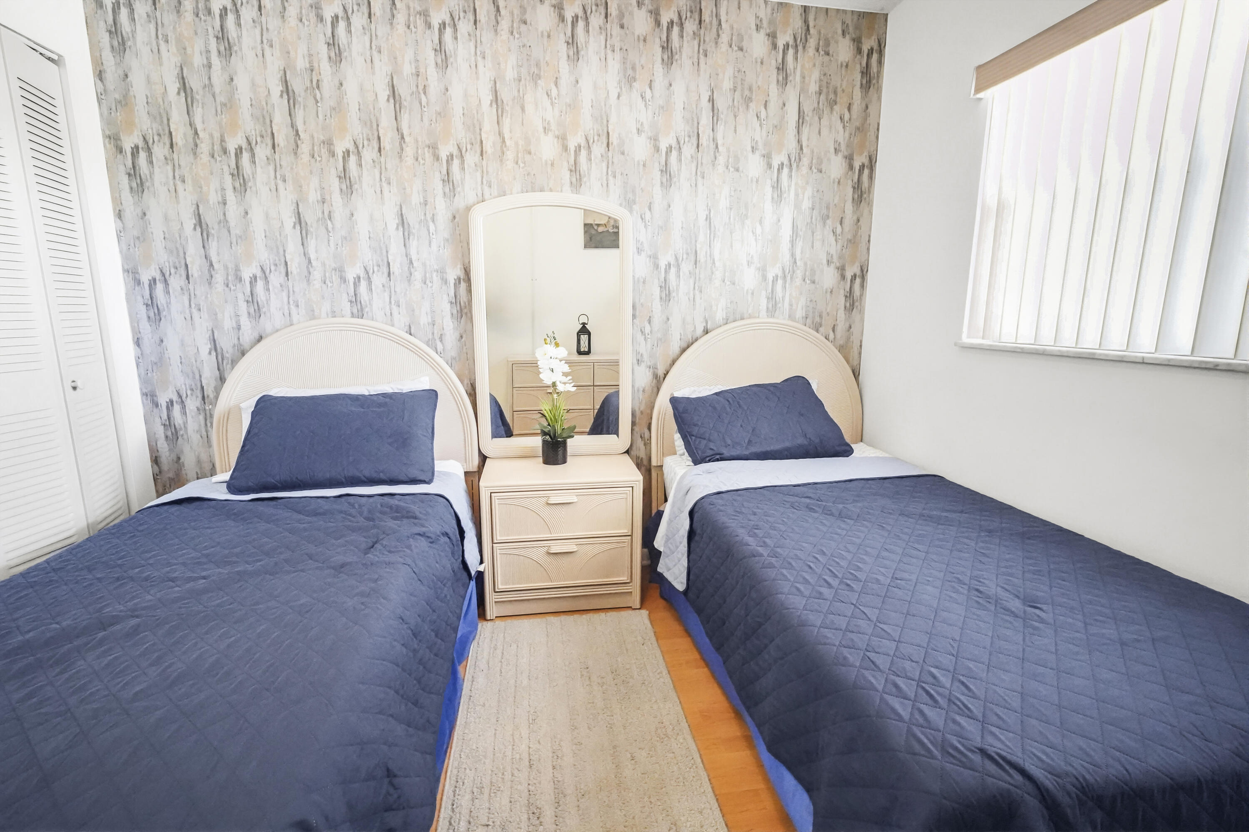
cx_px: 624
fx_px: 555
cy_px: 416
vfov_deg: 73.7
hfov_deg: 96.7
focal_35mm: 16
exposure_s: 1/50
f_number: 8
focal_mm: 16
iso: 25600
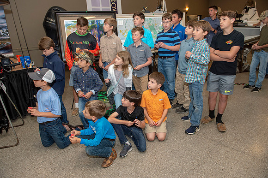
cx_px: 134
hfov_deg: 73.8
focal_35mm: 24
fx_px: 179
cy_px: 89
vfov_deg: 53.1
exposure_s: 1/160
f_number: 5
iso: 800
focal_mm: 24
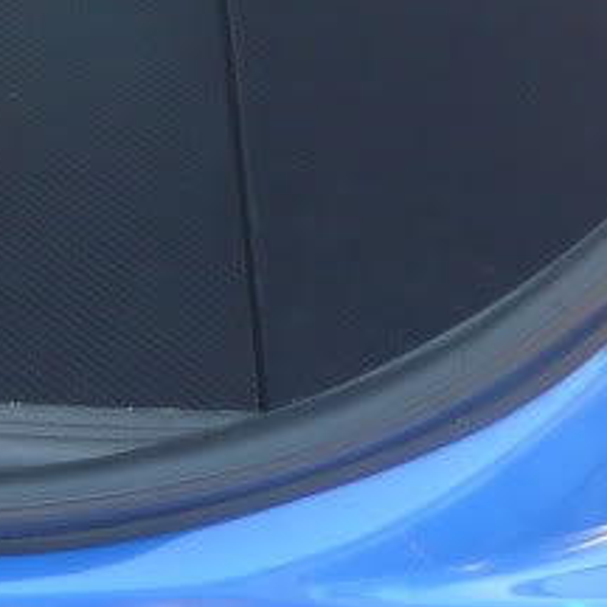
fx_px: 2996
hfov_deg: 10.8
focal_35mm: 151
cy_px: -323
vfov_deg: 11.1
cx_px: -495
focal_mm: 6
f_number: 2.8
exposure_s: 1/50
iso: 100
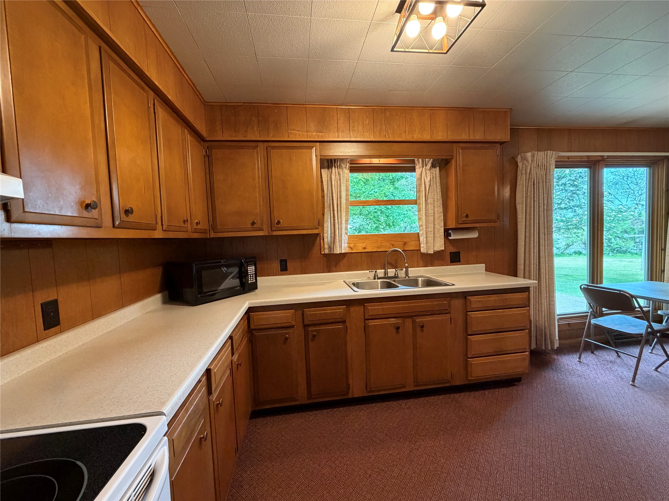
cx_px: 334
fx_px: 271
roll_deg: +2.5
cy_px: 250
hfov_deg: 102.1
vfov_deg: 85.7
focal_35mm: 14
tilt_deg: -3.1
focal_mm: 2.22
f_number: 2.2
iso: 400
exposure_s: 1/60
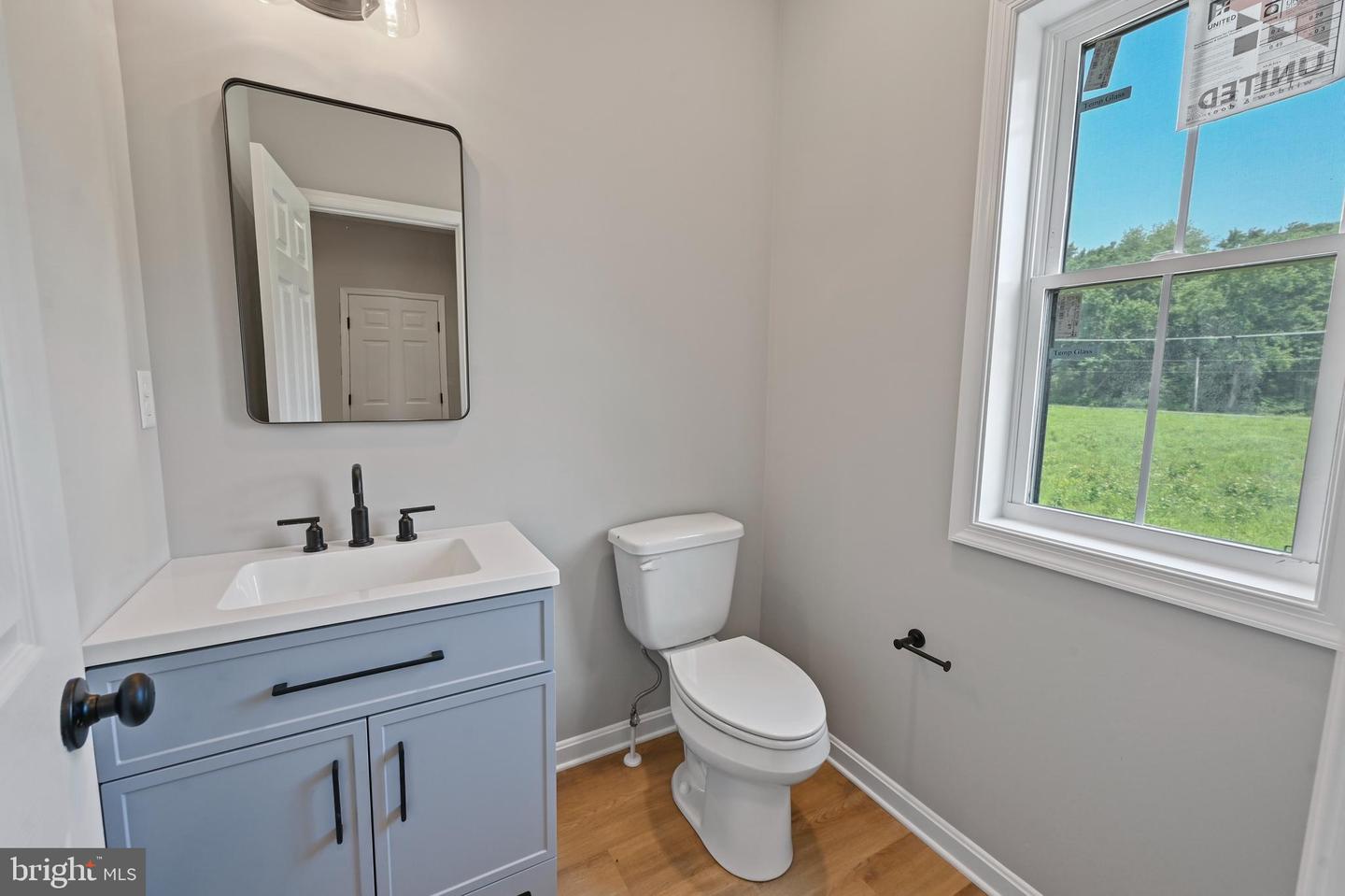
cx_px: 672
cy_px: 448
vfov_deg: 81.2
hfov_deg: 104.3
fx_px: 523
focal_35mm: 14
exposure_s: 1/8
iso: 250
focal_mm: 14
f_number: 9
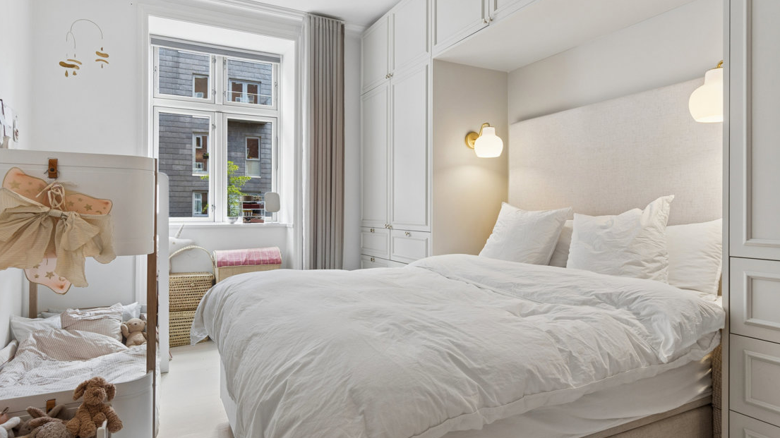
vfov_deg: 54.6
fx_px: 424
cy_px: 211
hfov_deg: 85.2
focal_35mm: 21
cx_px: 389
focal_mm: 13
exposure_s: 1/20
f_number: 8
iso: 200
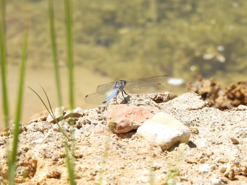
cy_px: 92
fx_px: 4995
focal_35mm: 700
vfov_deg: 2.1
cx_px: 124
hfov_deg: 2.8
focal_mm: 125
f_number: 6.3
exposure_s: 1/320
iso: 100
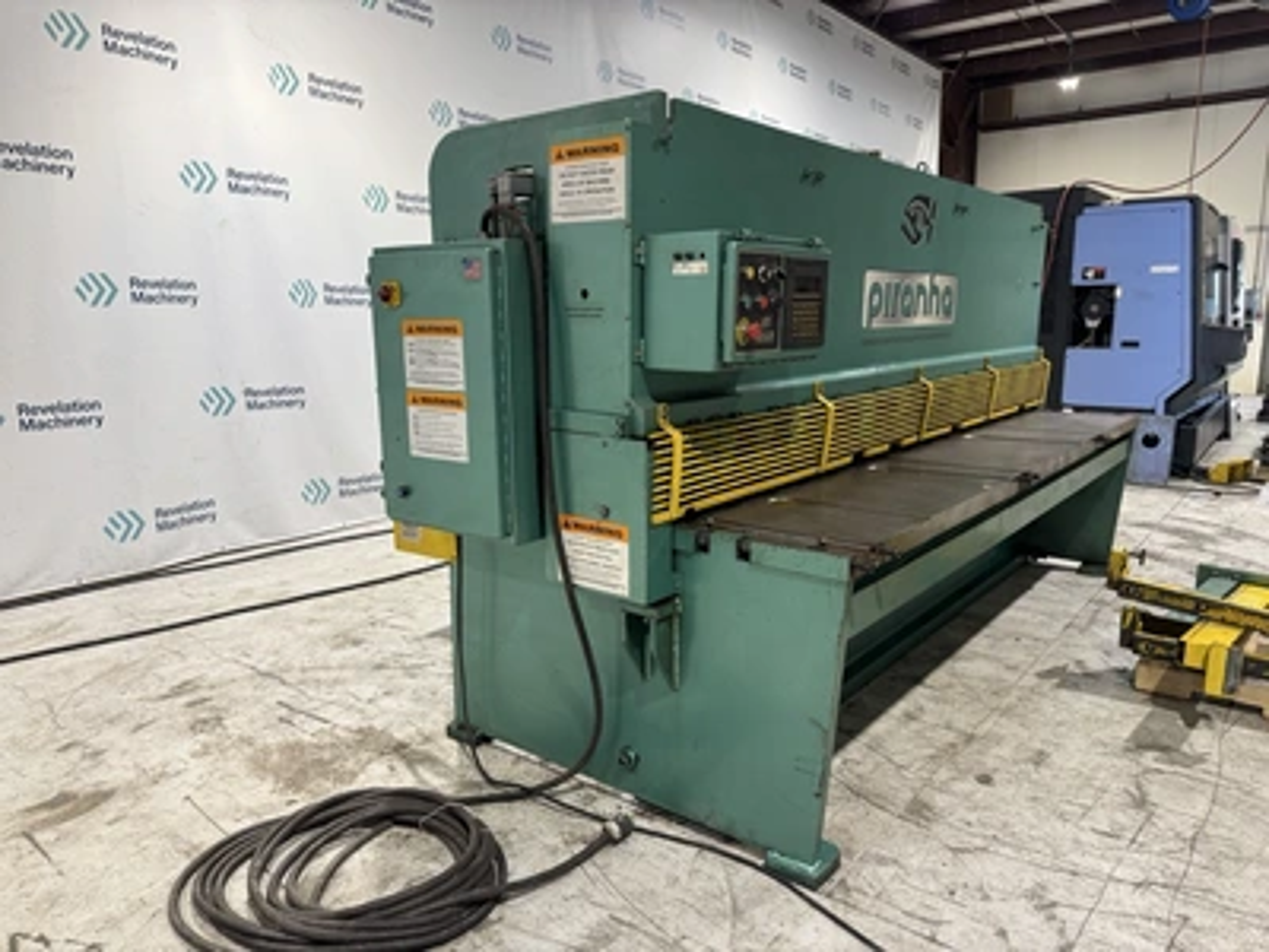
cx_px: 634
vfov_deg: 56.8
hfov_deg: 71.6
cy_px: 476
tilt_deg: -10.5
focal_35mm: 24
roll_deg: +0.8
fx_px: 880
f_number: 1.78
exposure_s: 1/120
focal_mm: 6.76
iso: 160
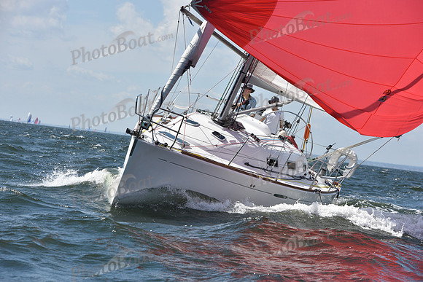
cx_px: 212
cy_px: 141
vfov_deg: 9.8
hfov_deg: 14.7
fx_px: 1645
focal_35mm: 140
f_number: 9
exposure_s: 1/1250
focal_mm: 140
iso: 320
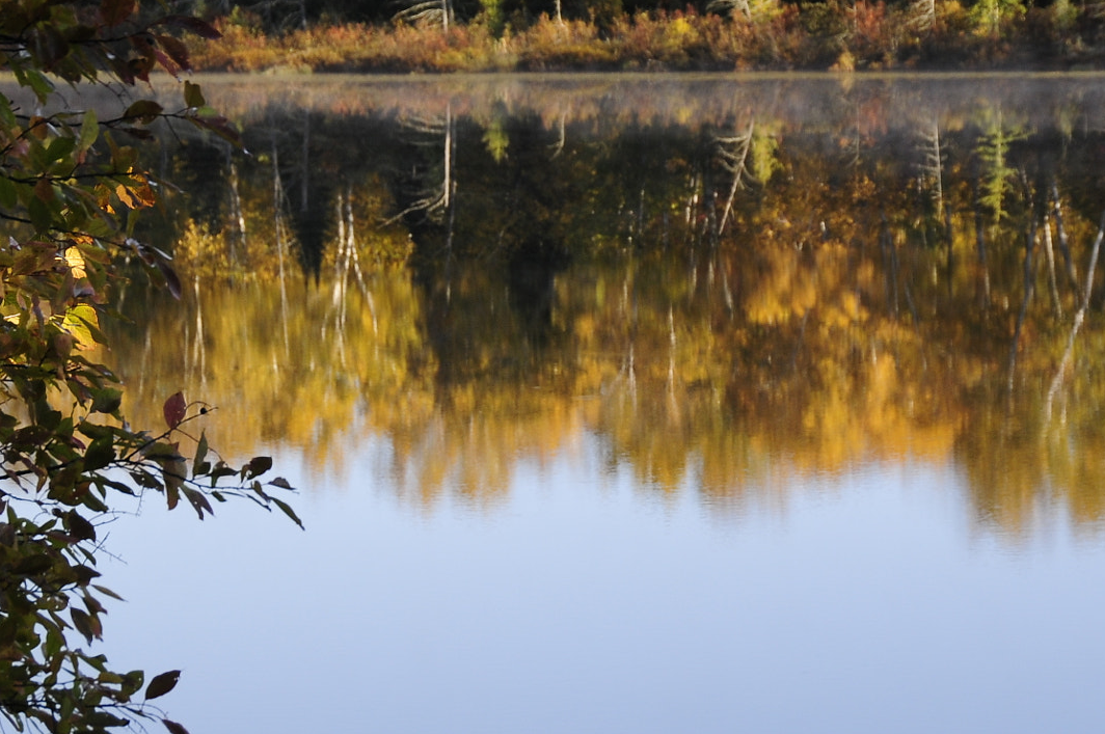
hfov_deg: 11.5
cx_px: 645
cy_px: 120
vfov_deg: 7.6
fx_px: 5488
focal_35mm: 179
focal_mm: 62
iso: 200
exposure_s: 1/200
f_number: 7.1
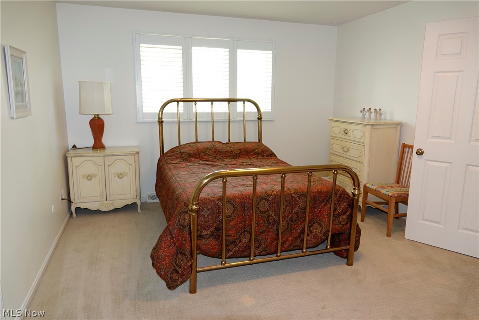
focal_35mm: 24
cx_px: 240
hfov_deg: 73.7
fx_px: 319
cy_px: 160
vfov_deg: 53.1
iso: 200
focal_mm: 8.8
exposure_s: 1/30
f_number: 2.4
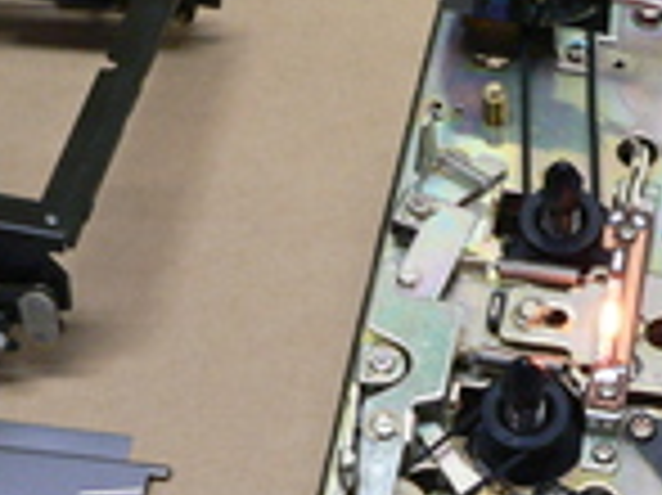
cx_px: 824
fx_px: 1777
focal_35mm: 93
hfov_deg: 19.7
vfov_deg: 15.8
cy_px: 398
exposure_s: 1/30
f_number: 2.8
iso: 200
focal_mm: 6
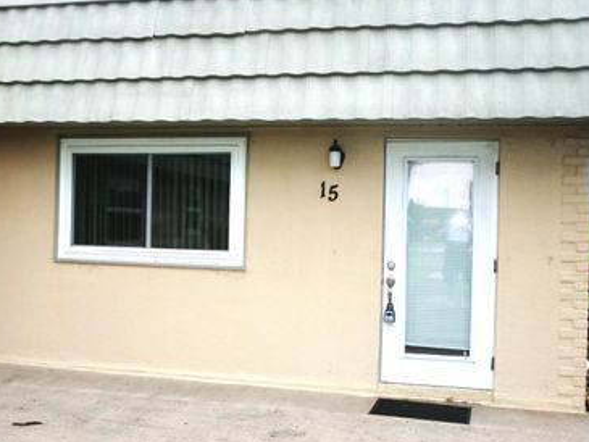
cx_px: 308
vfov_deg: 38.7
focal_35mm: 37
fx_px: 630
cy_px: 211
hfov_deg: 50.1
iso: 50
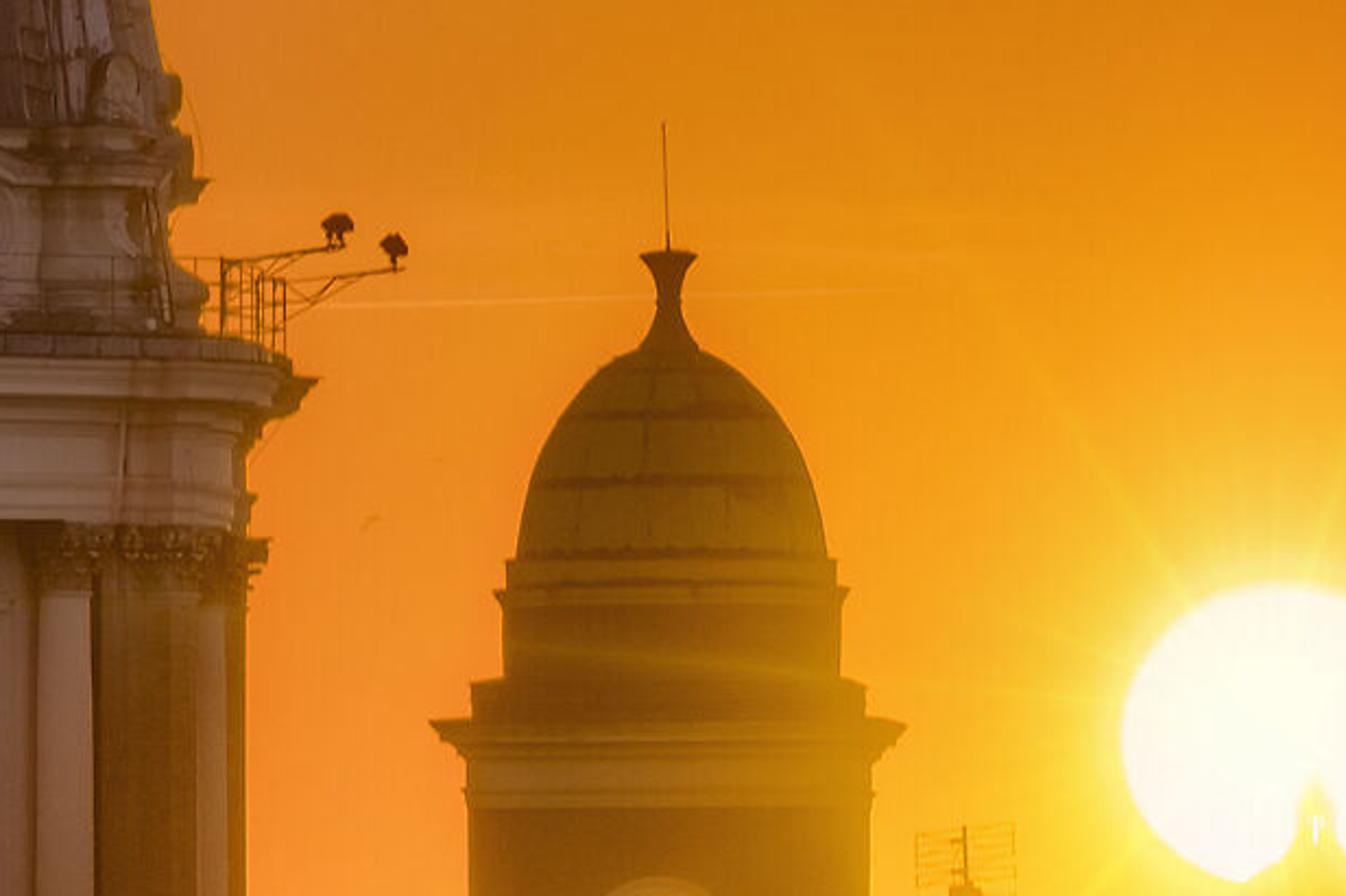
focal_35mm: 825
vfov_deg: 1.7
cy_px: -144
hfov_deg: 2.5
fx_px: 30836
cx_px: 425
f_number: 8
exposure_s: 1/20
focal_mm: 141.3
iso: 200
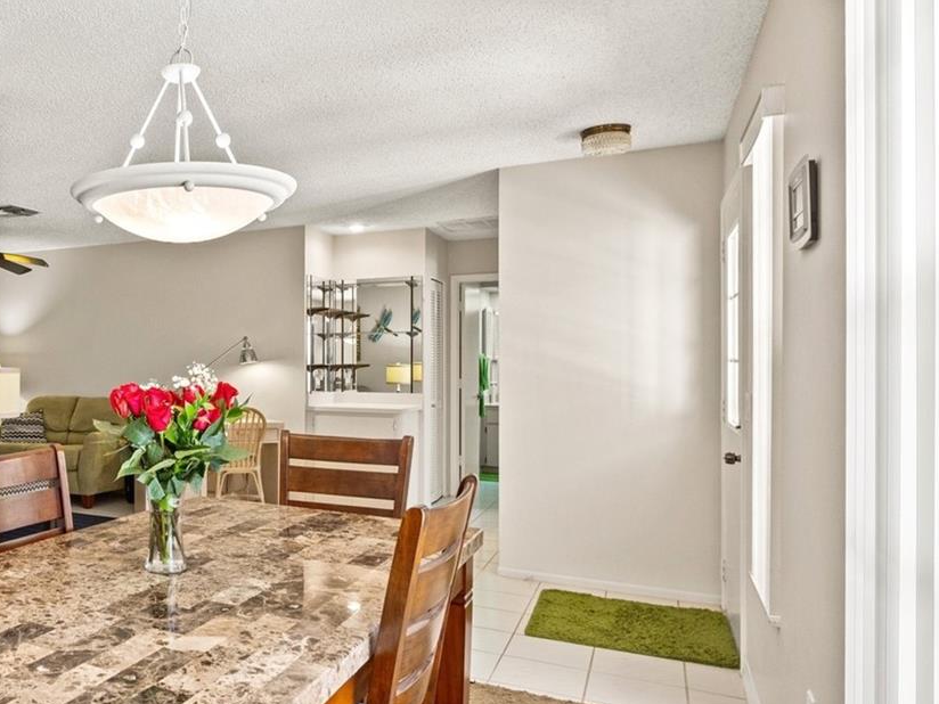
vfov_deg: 47.6
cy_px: 369
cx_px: 156
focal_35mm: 29
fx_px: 798
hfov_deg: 55.5
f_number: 7.1
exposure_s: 1/8
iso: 400
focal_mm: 10.5
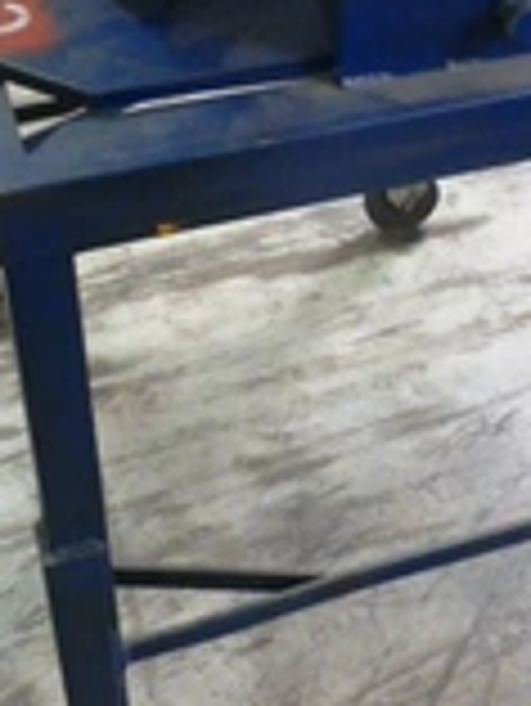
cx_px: 346
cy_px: 184
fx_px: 1246
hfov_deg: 24.0
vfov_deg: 31.2
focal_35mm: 61
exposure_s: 1/8
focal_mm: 4.3
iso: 400
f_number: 3.3
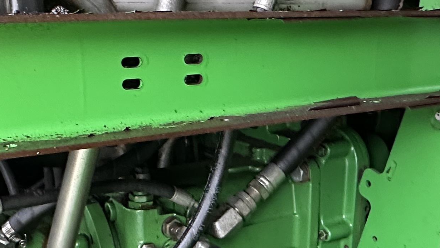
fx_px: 583
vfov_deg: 23.8
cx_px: 187
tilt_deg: -17.7
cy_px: 179
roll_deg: -0.2
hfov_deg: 41.2
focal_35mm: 50
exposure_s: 1/60
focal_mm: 2.22
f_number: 2.2
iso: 640
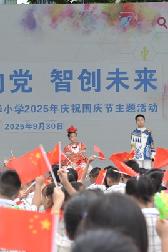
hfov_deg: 7.6
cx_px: 33
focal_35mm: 181
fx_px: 1268
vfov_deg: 11.4
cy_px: 107
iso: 640
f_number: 7.1
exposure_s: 1/320
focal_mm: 85
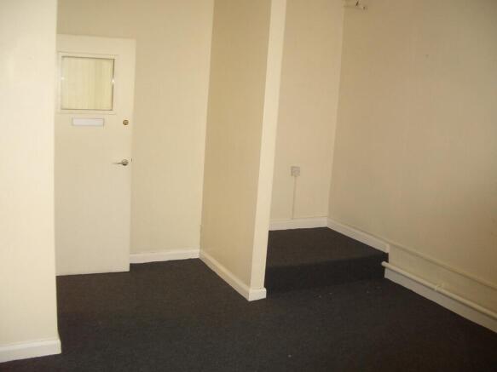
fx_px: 502
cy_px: 186
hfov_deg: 52.6
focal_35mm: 35
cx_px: 248
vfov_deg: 40.7
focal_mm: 5.8
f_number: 2.6
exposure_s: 1/40
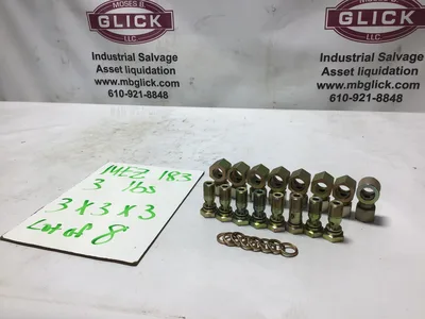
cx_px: 212
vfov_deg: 45.4
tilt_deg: -22.8
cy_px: 160
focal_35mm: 31
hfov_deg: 58.4
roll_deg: +1.3
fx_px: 381
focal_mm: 3.3
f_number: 2.4
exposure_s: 1/182
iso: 25
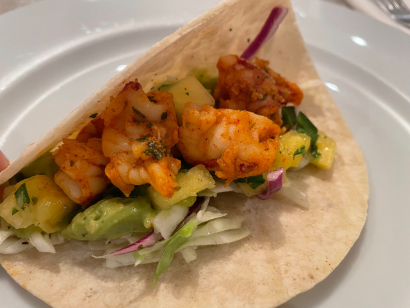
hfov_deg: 67.3
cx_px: 205
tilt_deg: -49.8
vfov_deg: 53.1
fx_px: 308
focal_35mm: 26
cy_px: 154
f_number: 1.6
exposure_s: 1/40
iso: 320
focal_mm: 4.2
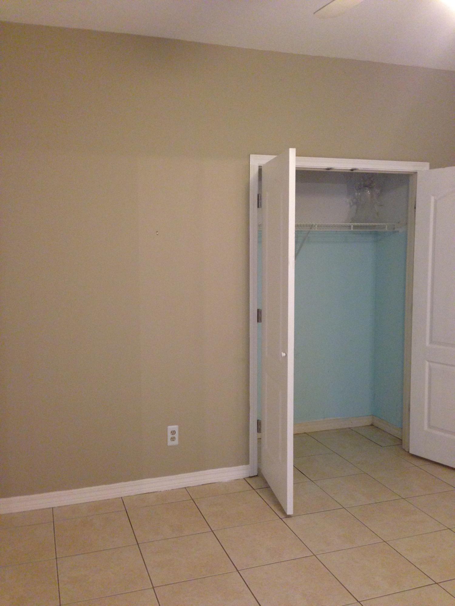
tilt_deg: -2.9
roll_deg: +0.1
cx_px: 228
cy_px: 303
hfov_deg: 42.9
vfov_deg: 55.4
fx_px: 578
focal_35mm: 33
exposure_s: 1/20
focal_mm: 4.12
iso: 250
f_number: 2.4
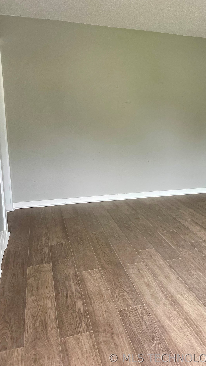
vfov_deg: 66.1
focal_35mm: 29
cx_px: 136
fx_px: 282
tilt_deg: -11.6
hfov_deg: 39.7
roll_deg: -0.8
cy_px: 179
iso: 125
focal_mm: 4.2
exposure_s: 1/74
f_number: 1.6
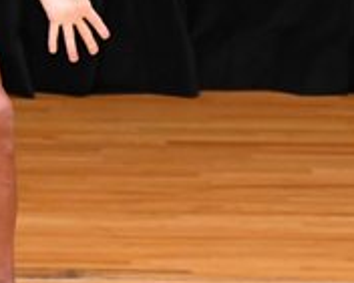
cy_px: -104
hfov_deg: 1.6
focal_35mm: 1174
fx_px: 12307
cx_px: -47
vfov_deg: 1.3
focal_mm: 190
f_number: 5.6
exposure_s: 1/400
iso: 3200
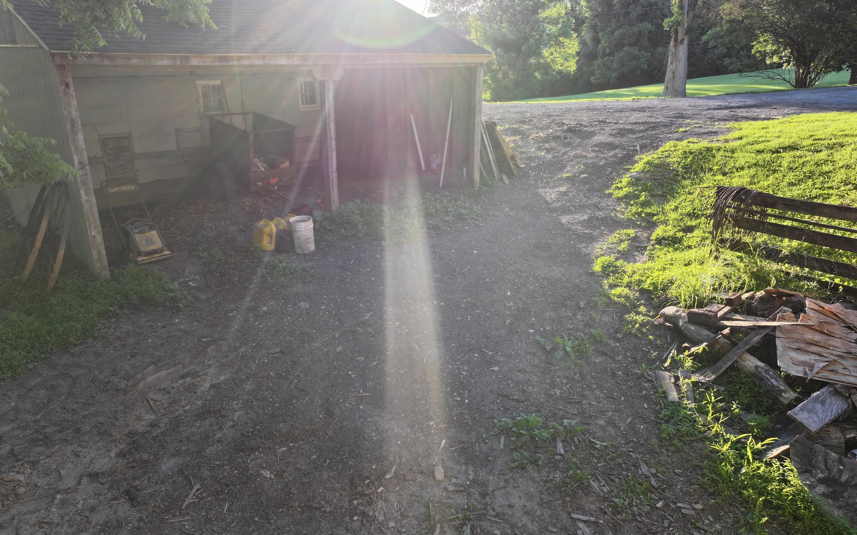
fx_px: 607
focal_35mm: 26
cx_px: 438
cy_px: 288
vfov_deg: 47.6
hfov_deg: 70.4
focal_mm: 12.29
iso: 100
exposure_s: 1/160
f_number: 2.8
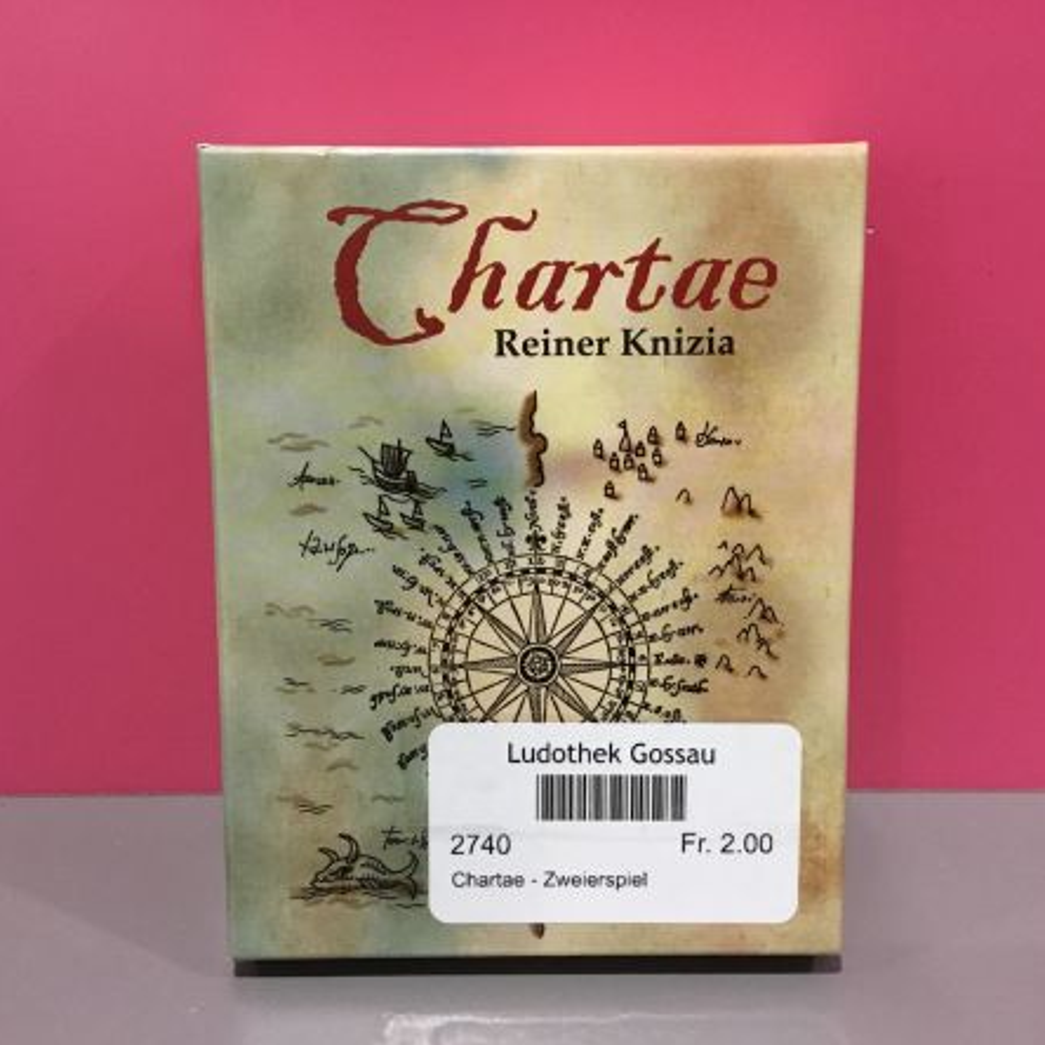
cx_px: 534
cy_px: 527
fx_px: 1264
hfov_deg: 44.9
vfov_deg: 44.9
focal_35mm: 37
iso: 250
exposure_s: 1/33
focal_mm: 3.3
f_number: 2.4
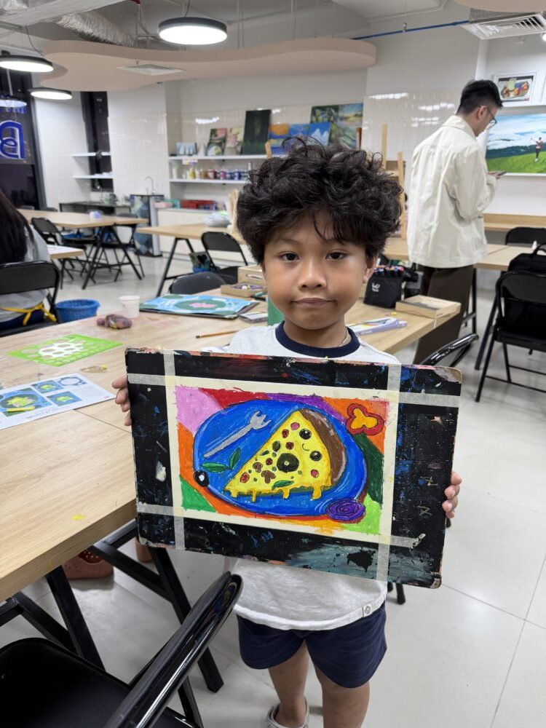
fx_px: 505
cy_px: 364
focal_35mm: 24
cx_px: 273
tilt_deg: -19.7
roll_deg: -1.2
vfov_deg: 71.6
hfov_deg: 56.8
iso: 125
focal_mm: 6.76
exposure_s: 1/100
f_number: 1.78
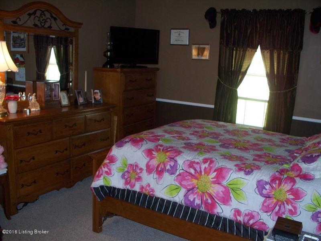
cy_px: 120
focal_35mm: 36
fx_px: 334
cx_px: 160
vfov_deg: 39.7
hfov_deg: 51.4
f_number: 2.8
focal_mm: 7.54
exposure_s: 1/30
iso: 200
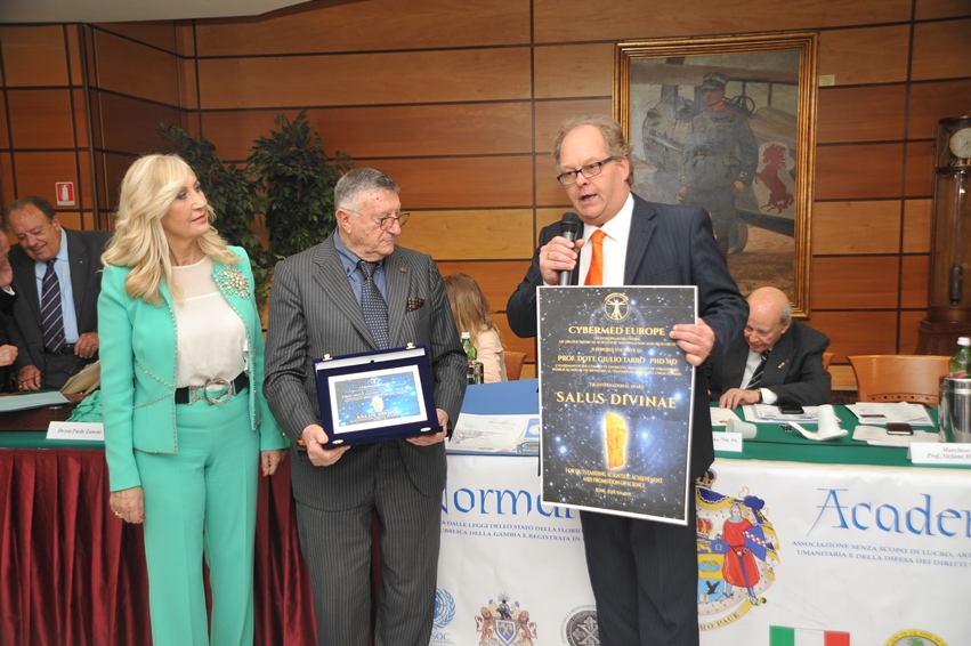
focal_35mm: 38
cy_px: 323
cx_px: 486
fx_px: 1024
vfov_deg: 35.0
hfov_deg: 50.7
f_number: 4.5
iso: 500
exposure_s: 1/50
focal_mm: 38
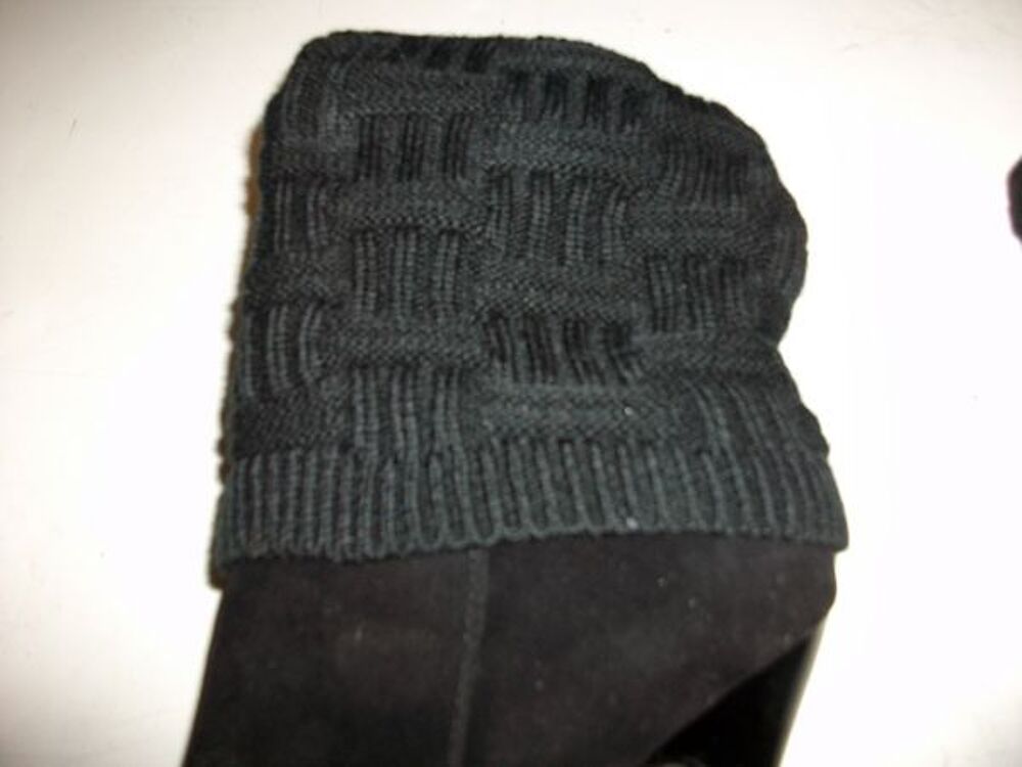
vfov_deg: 44.2
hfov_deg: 56.8
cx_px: 511
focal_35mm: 32
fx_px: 945
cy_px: 384
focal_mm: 5.7
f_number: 2.9
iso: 125
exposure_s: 1/40
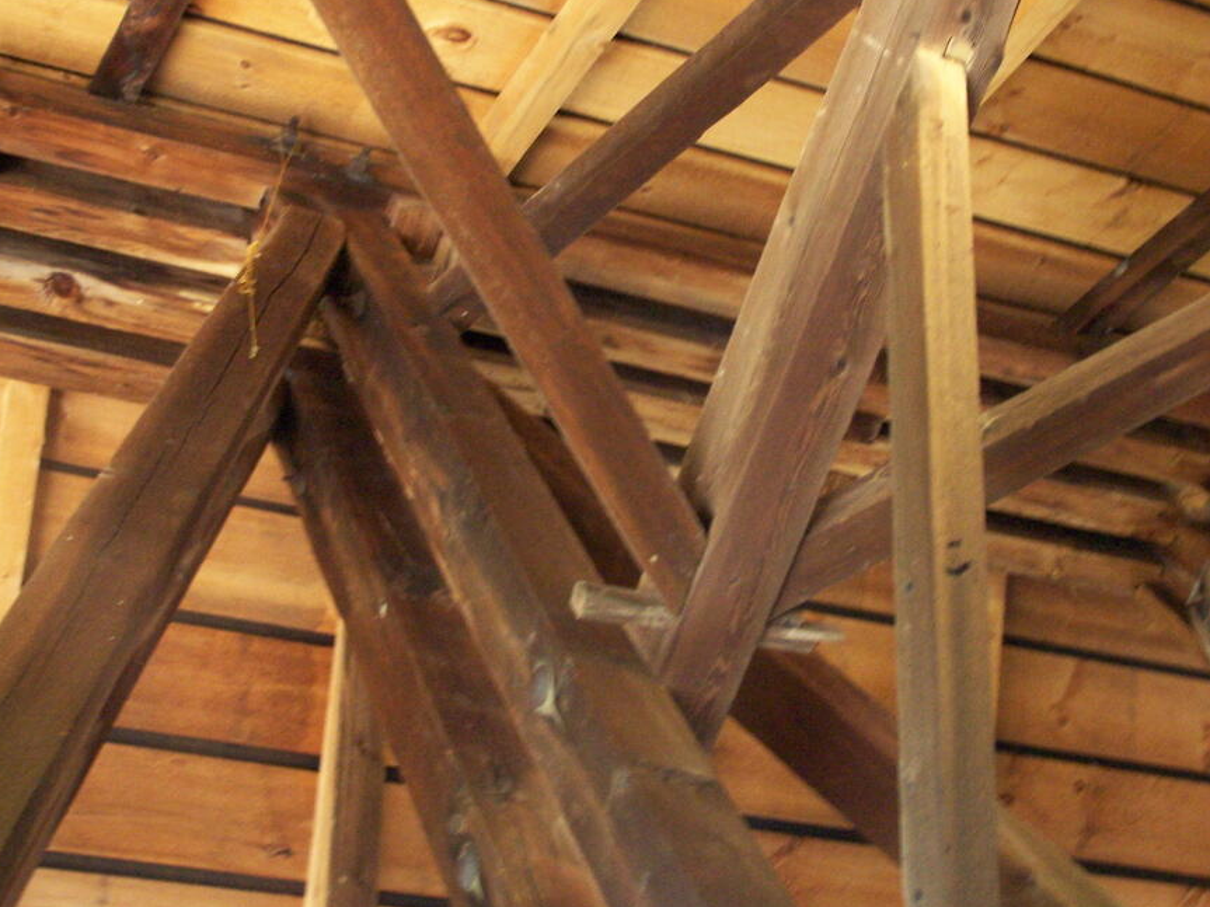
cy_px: 373
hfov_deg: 27.8
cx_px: 673
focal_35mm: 70
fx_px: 2447
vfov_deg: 21.0
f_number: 3.1
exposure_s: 1/20
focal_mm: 9.8
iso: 400
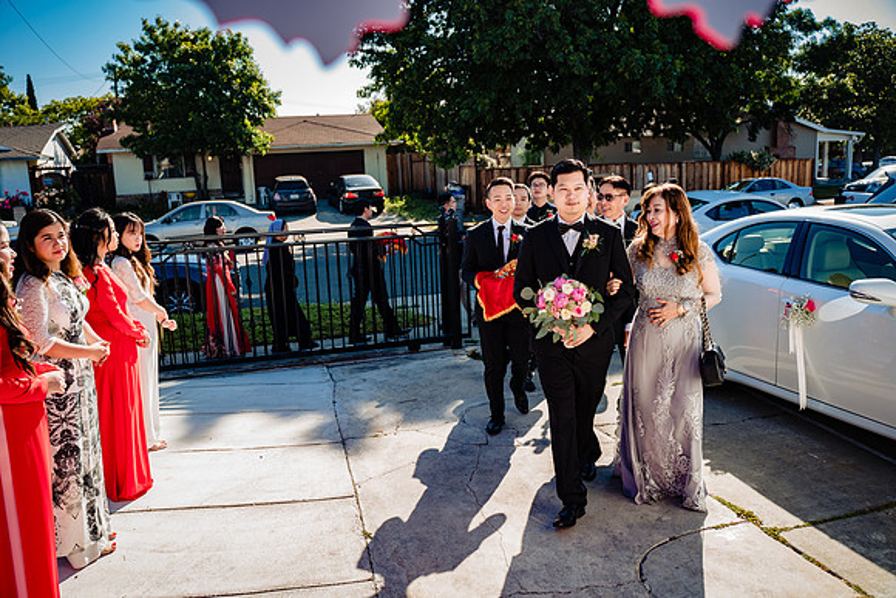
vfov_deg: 46.4
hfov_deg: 65.5
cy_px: 299
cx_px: 448
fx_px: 697
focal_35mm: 28
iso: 100
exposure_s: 1/400
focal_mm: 28
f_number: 3.5
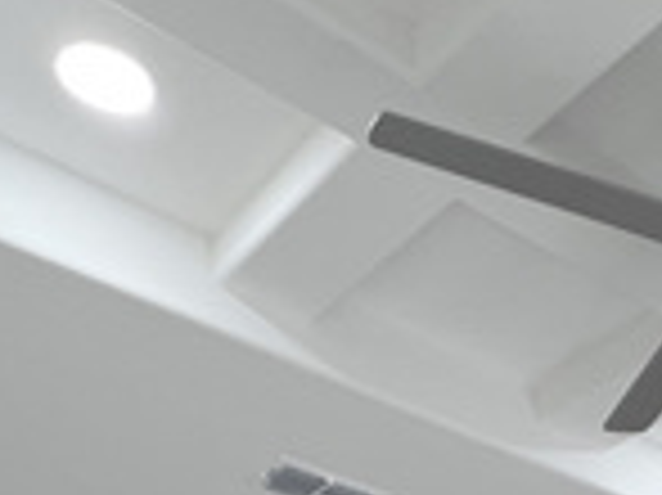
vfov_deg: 16.7
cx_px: 795
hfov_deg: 28.5
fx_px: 1127
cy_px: 1058
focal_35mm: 59
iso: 32
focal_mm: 1.57
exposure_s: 1/2053
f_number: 1.8
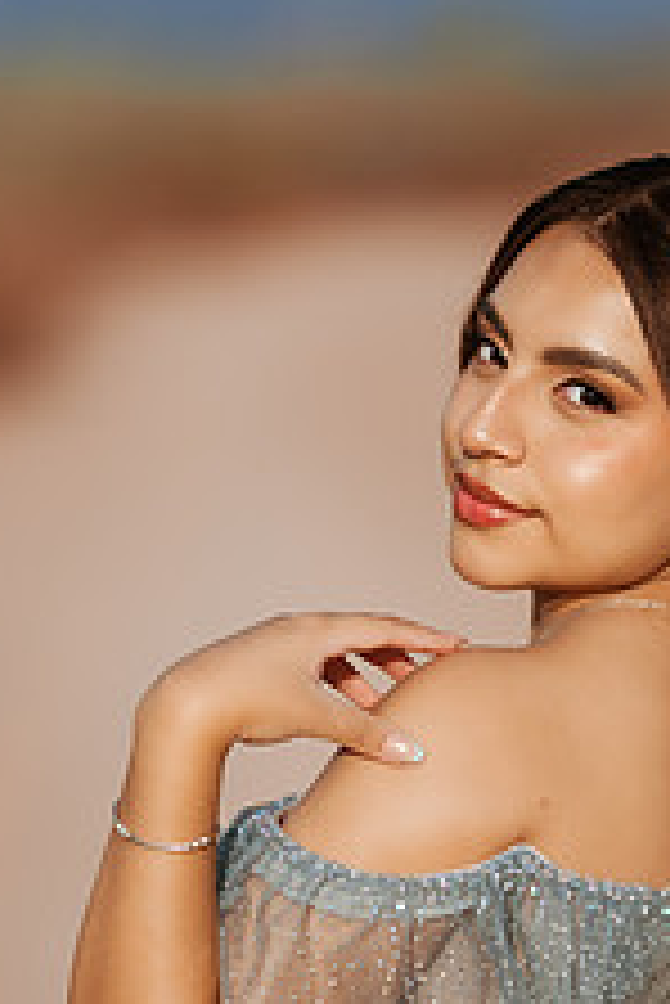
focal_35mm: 272
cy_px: 765
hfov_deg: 5.1
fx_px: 7581
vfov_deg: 7.6
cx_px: 535
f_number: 1.8
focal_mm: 135
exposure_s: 1/8000
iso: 100
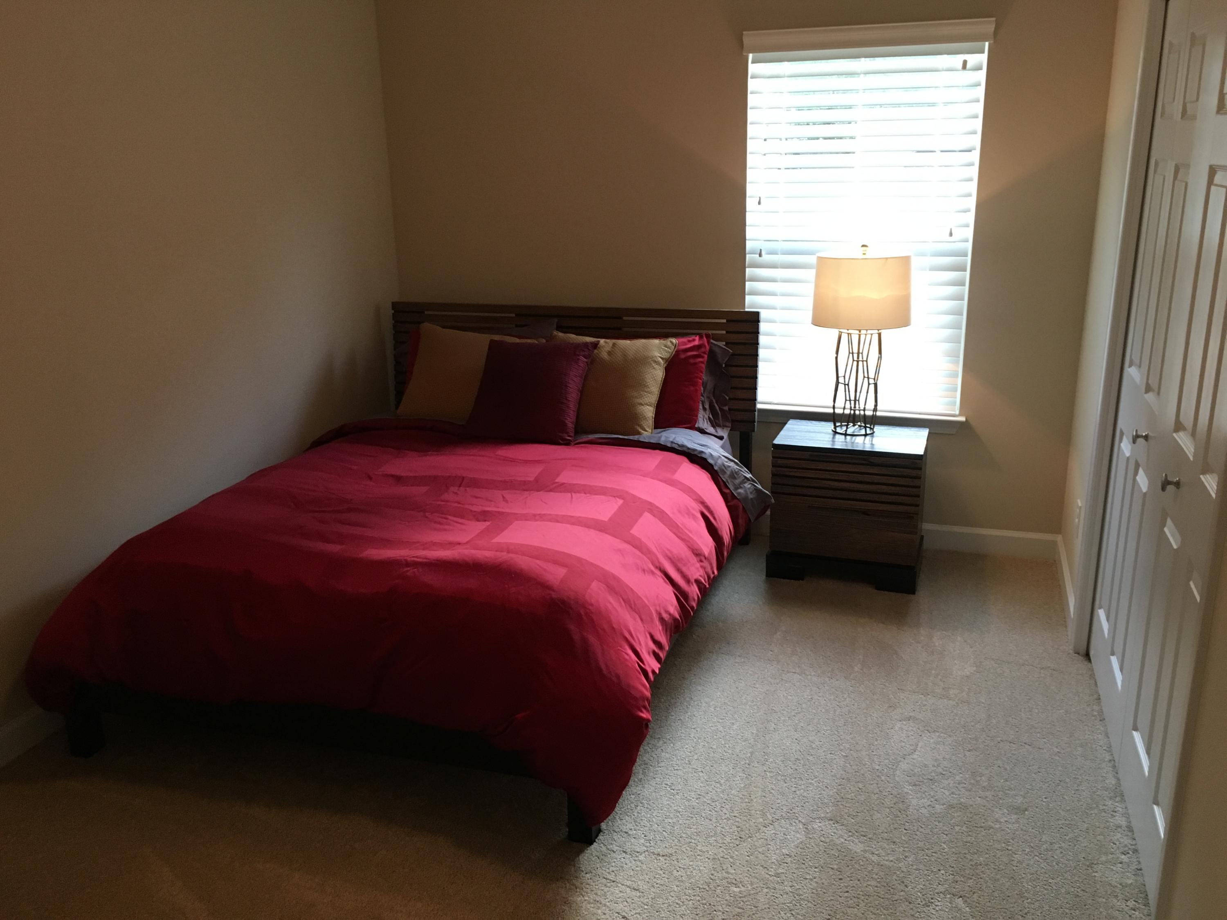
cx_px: 614
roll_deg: +0.9
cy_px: 460
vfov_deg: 48.2
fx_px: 1028
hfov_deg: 61.7
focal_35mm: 29
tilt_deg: -16.0
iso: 125
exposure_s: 1/30
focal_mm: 4.15
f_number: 2.2
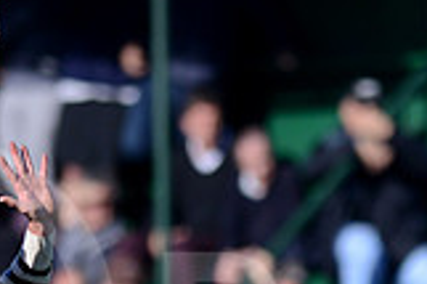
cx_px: 377
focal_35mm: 1513
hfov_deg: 1.4
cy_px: 330
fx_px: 17927
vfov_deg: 0.9
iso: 400
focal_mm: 420
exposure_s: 1/3200
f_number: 4
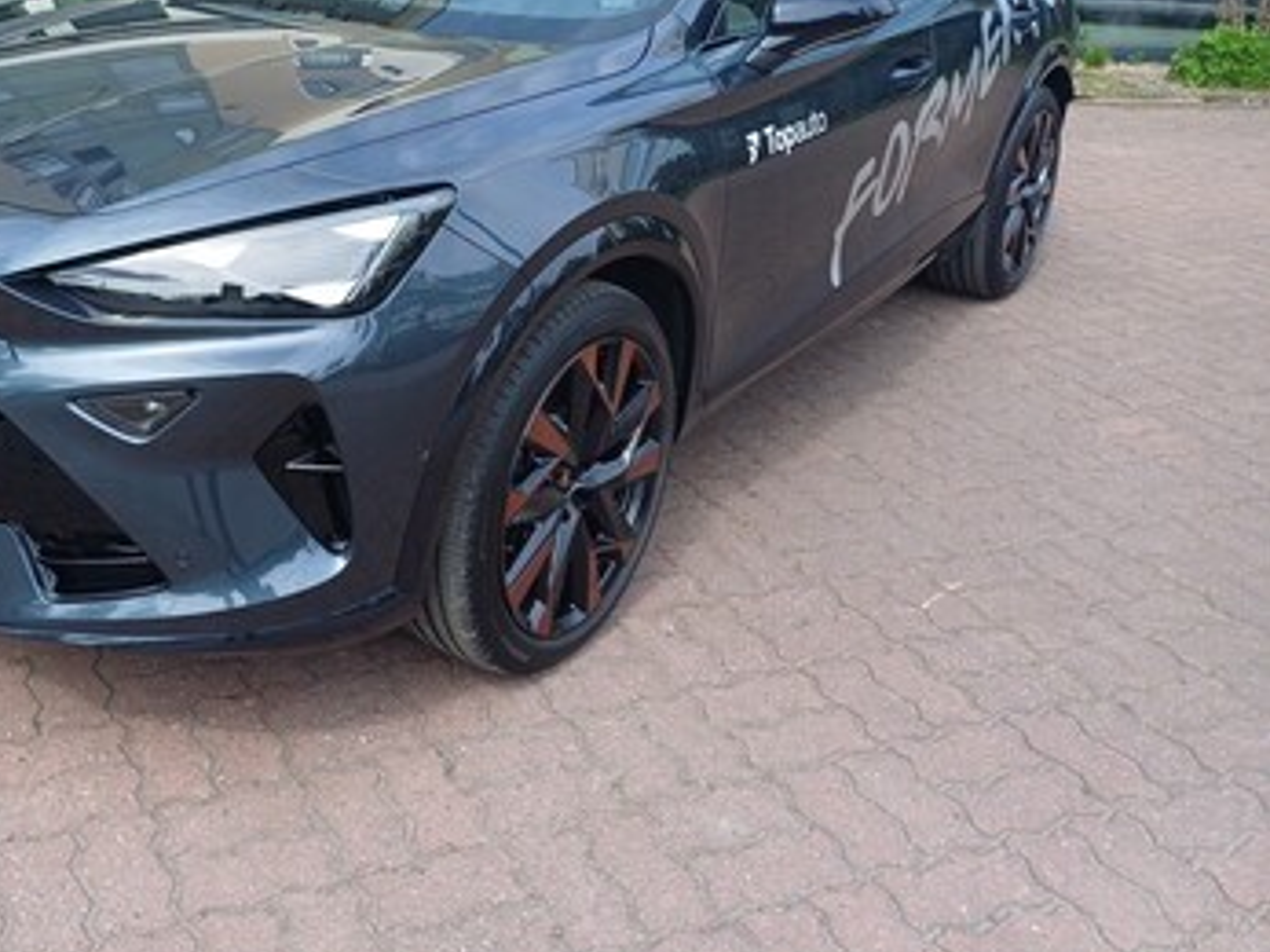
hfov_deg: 49.8
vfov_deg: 39.0
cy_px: 287
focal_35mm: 36
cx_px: 359
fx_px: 1320
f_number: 1.8
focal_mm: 4.65
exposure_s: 1/372
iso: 50
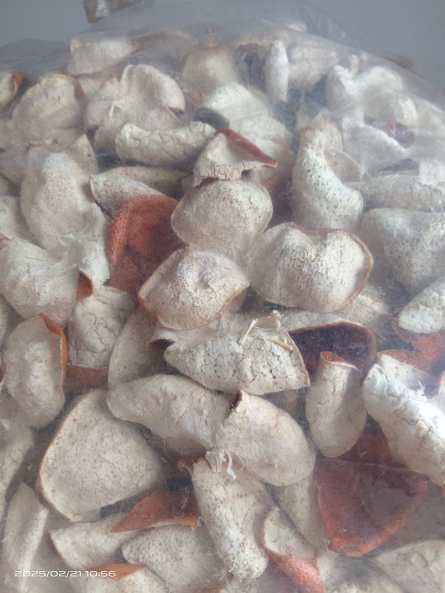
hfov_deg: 51.3
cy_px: 296
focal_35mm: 27
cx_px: 222
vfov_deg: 65.3
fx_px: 463
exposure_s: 1/33.3
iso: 277
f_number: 2.2
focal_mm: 3.66
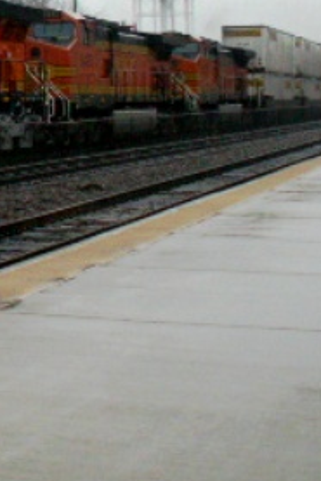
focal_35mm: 105
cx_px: -141
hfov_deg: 12.5
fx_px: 1403
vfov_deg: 19.2
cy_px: 69
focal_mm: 5.86
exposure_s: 1/250
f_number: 2.8
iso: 125
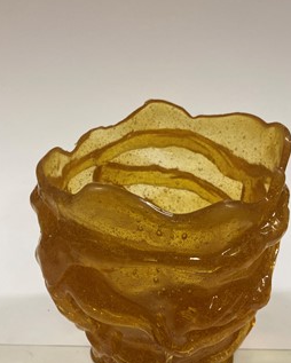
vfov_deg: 55.5
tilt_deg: -30.5
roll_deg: -0.1
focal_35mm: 32
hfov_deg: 45.8
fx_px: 344
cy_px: 204
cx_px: 146
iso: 125
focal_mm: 4.25
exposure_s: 1/100
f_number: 1.8
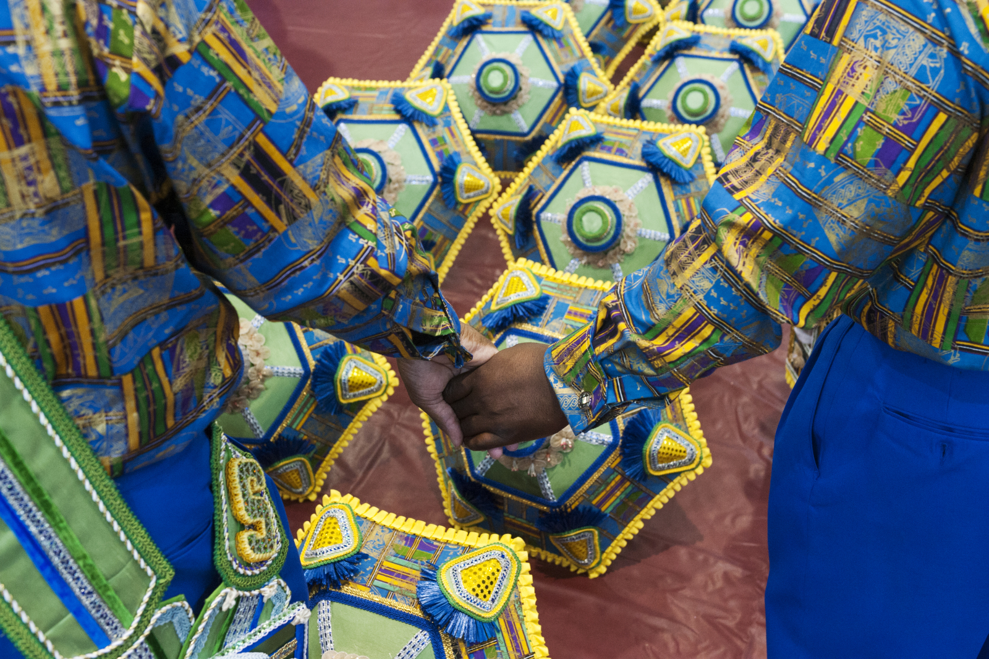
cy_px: 330
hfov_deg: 43.6
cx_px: 494
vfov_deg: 29.8
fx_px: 1236
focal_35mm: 45
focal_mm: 45
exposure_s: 1/125
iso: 2000
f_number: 7.1
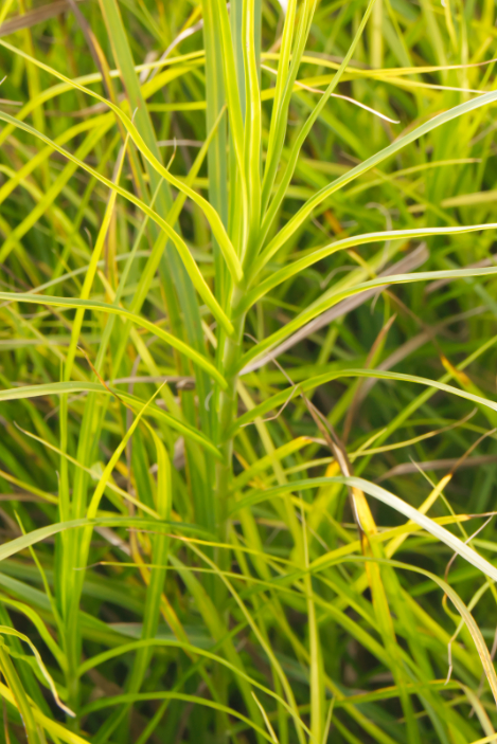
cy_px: 290
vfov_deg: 14.6
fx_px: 2915
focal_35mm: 141
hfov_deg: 9.7
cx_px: 268
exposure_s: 1/500
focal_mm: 55
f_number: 11
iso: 1000
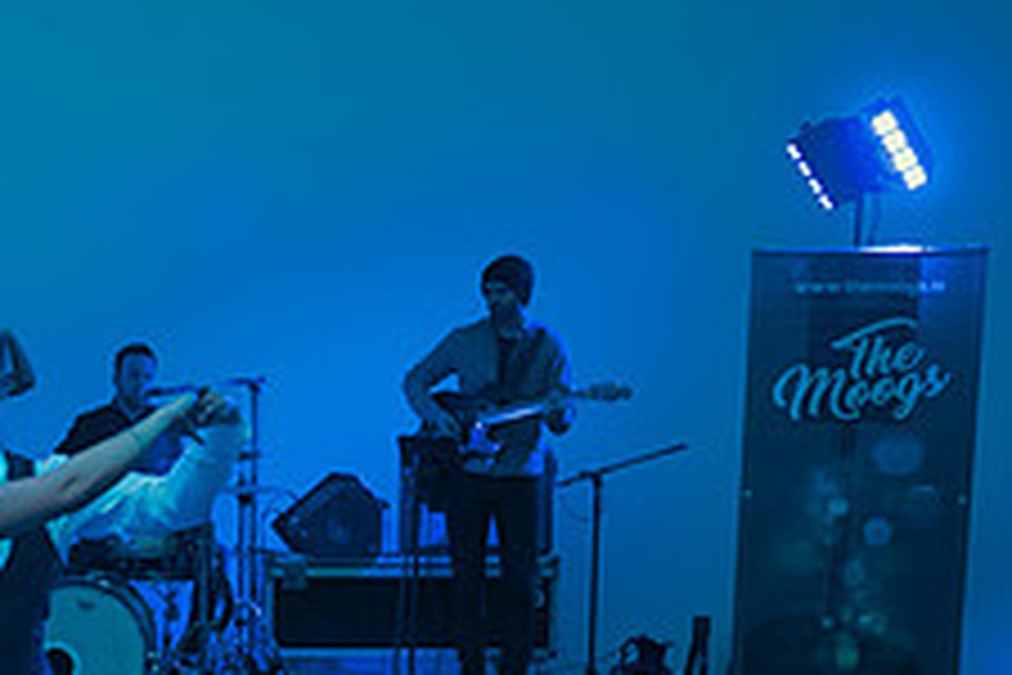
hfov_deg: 30.2
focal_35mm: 62
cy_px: 623
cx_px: 4
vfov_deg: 21.4
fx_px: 1743
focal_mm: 24
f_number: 3.5
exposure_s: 1/160
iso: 1000
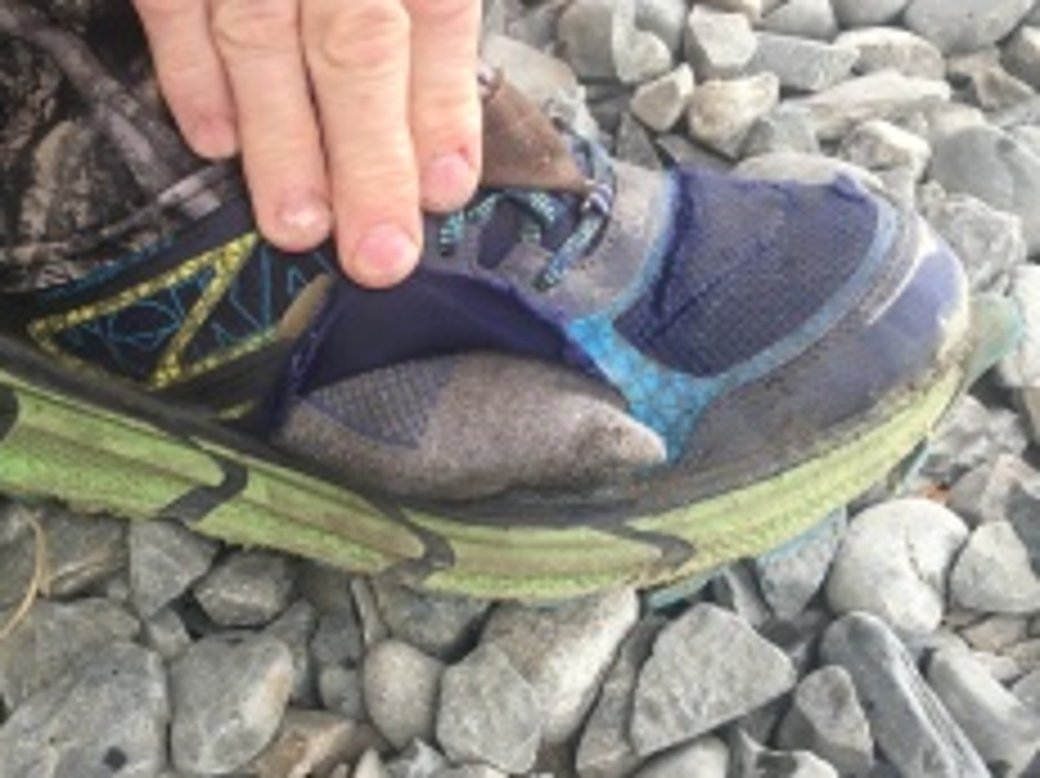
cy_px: 400
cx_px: 356
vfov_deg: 31.5
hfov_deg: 40.8
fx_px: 1381
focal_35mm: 46
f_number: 2.2
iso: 25
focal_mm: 4.15
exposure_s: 1/30
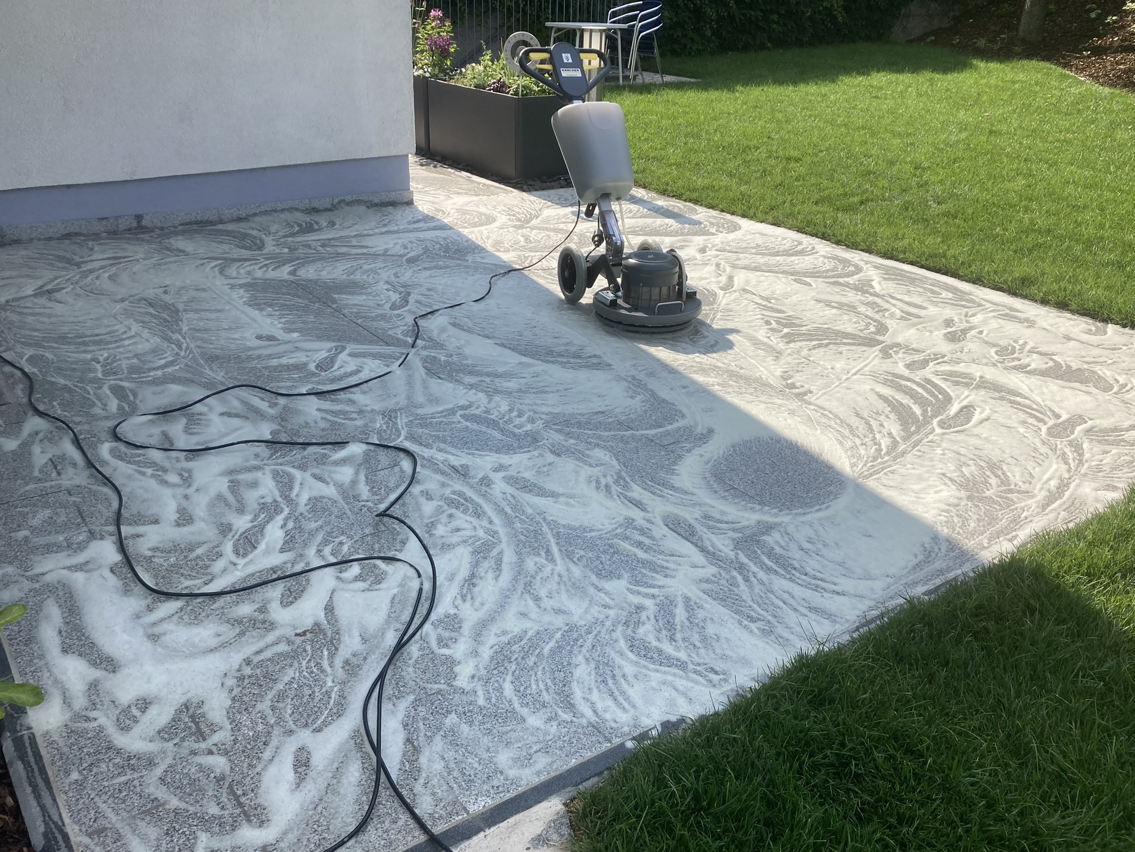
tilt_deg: -25.7
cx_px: 567
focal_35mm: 30
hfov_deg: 60.0
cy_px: 415
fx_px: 984
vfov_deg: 46.8
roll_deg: -2.1
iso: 20
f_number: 1.8
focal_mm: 3.99
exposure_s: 1/1499
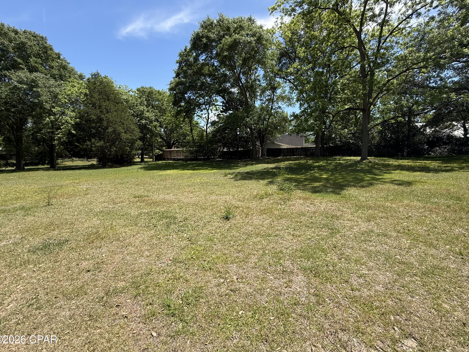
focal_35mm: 15
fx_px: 203
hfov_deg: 98.1
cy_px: 168
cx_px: 245
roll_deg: +0.0
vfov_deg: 81.7
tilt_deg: -4.3
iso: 50
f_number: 2.2
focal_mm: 2.22
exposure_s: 1/888
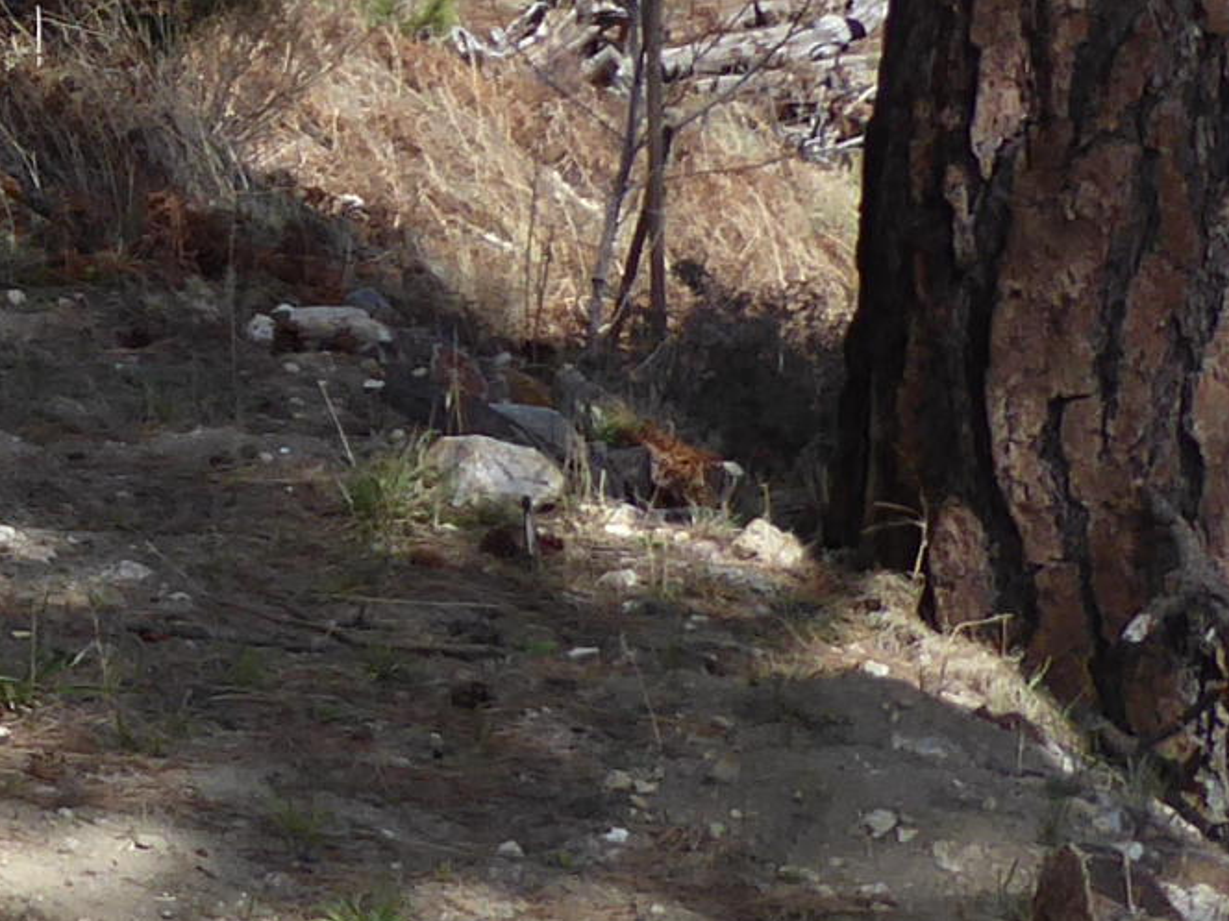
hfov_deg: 15.6
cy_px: 126
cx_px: -763
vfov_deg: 13.0
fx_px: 4012
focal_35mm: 113
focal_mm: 4.3
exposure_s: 1/800
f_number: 3.3
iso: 80
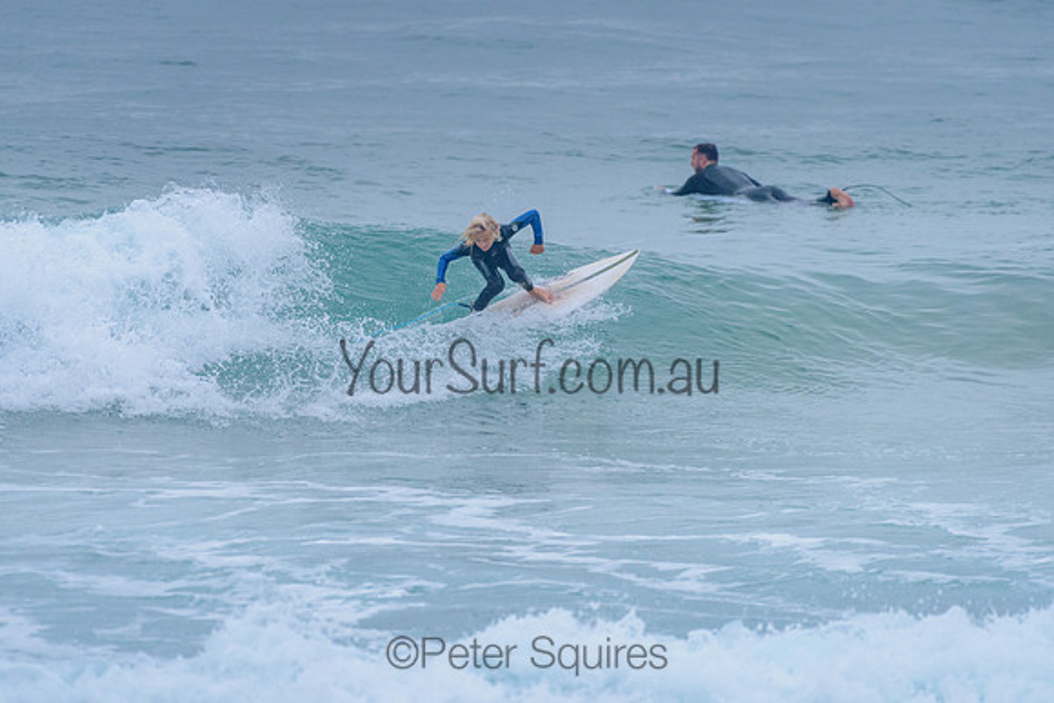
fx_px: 17946
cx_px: 493
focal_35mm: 613
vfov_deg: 2.2
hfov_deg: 3.4
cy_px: 293
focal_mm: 500
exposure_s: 1/2000
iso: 1600
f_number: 5.6
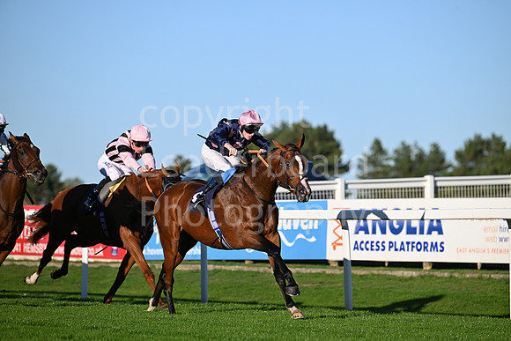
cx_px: 256
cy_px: 170
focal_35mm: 200
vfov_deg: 6.9
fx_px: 2839
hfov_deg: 10.3
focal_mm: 200
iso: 400
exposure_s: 1/6400
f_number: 4
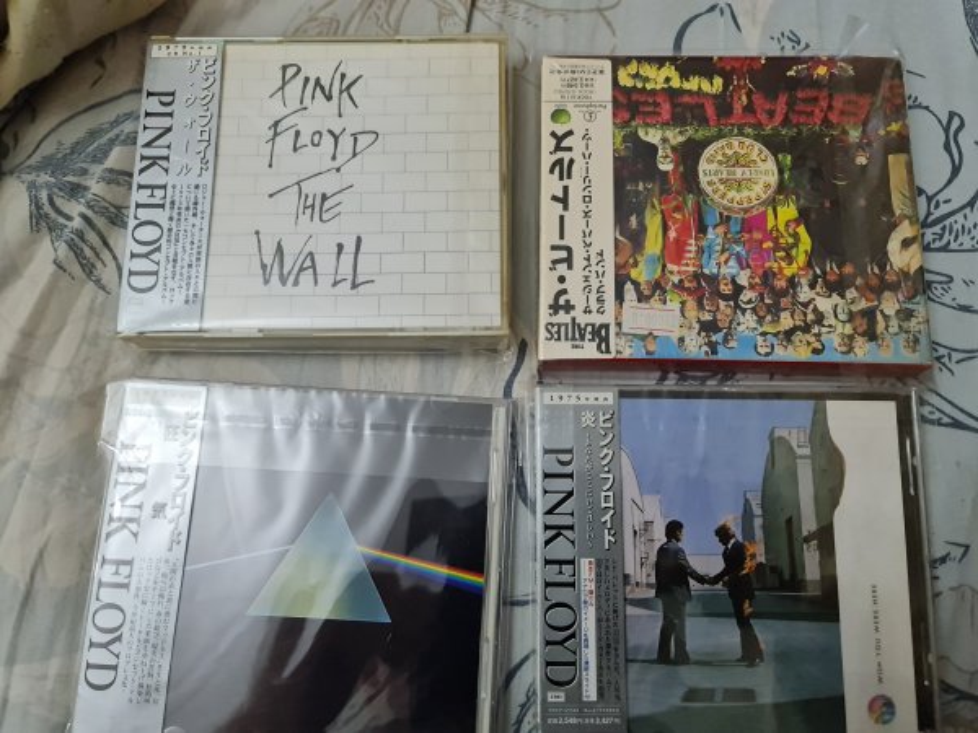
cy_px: 366
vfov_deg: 54.9
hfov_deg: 69.4
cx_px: 489
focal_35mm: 25
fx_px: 706
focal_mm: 7
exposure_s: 1/40
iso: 400
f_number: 1.8
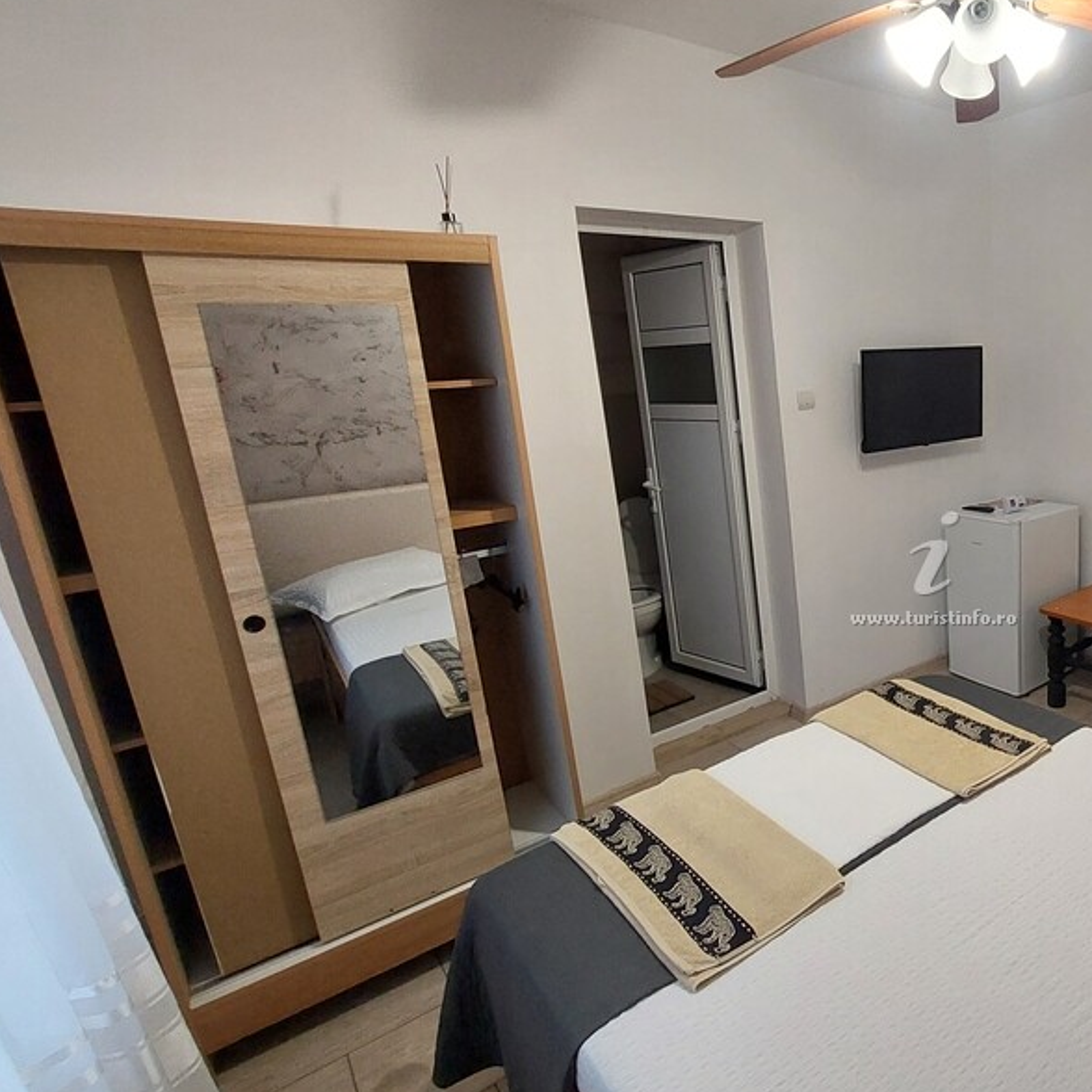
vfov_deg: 74.8
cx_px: 919
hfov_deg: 65.8
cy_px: 552
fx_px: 714
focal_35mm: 20
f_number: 2.2
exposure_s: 1/50
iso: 250
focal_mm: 1.74
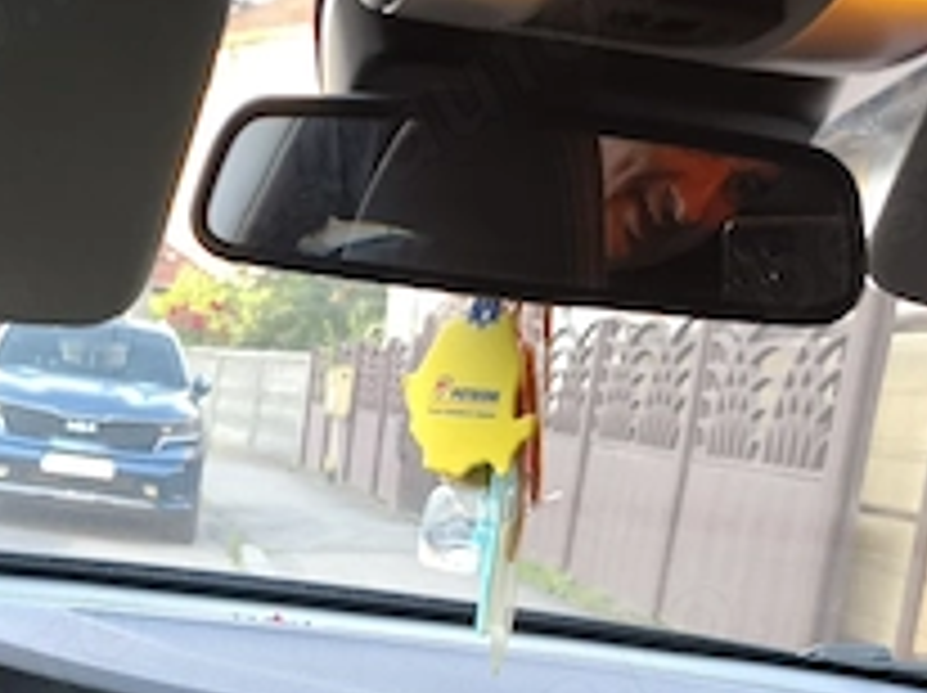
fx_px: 1792
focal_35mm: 67
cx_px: 202
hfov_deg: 28.5
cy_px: 855
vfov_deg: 20.3
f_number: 1.6
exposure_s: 1/85.1
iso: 200
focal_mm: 6.57
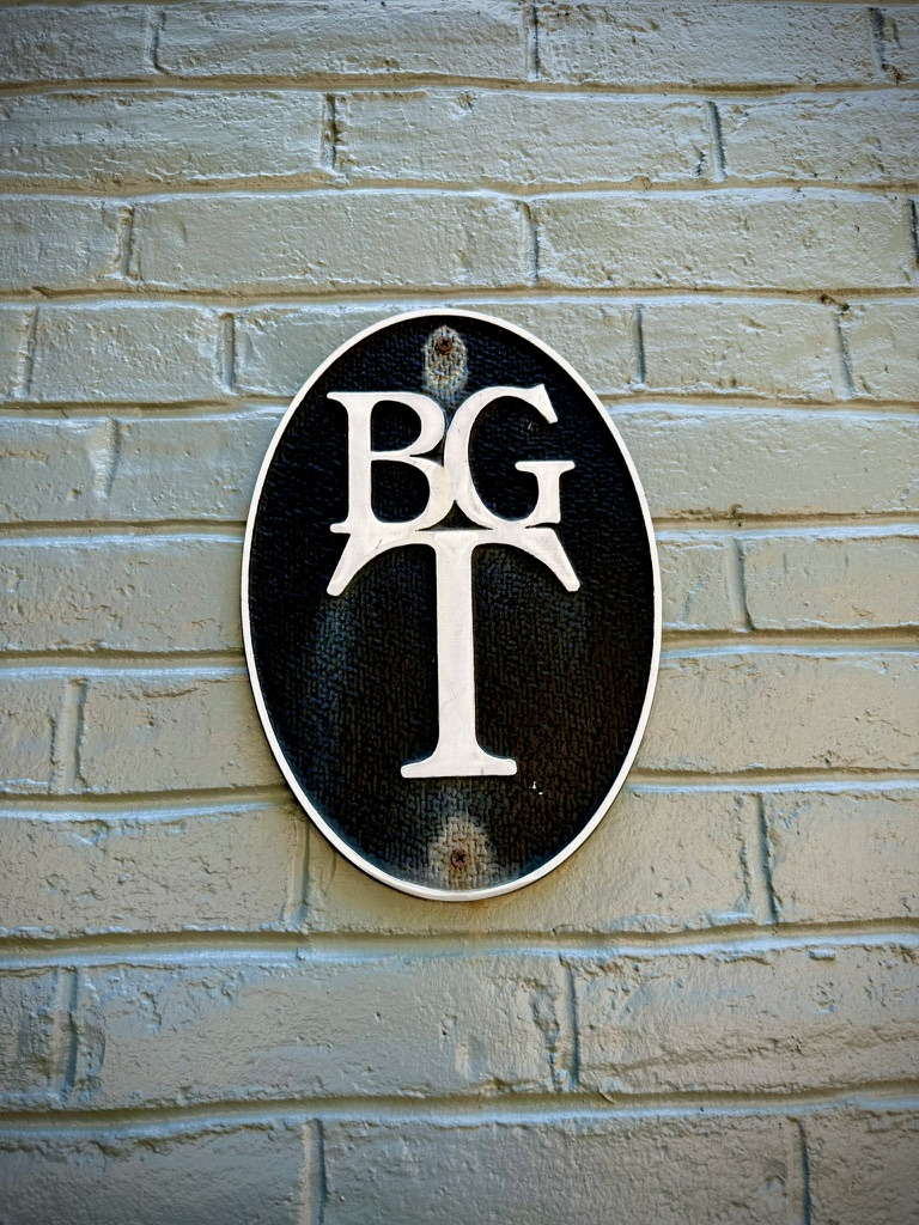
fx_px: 850
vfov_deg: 71.6
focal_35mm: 24
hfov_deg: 56.8
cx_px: 460
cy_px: 612
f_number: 1.78
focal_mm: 6.76
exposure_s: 1/121
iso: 64
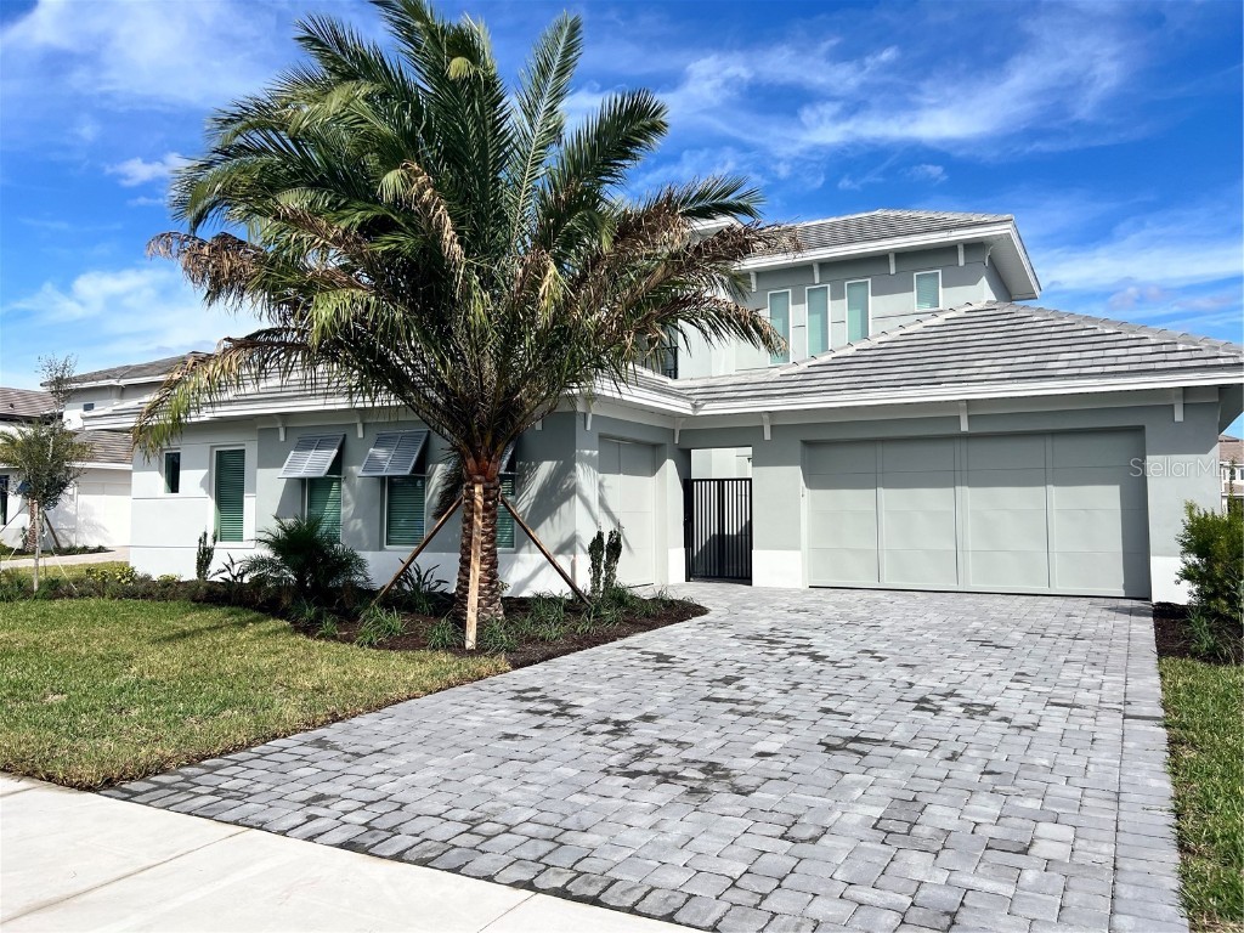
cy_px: 466
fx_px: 934
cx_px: 622
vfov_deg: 53.1
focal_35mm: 26
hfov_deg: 67.3
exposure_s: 1/5076
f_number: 1.5
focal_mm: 5.7
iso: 50
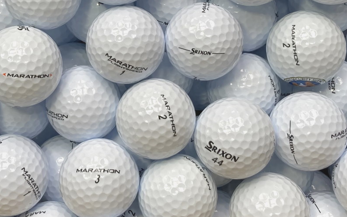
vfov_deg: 41.8
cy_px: 92
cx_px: 175
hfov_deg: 62.9
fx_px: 284
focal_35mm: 30
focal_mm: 3.99
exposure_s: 1/100
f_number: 1.8
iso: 25
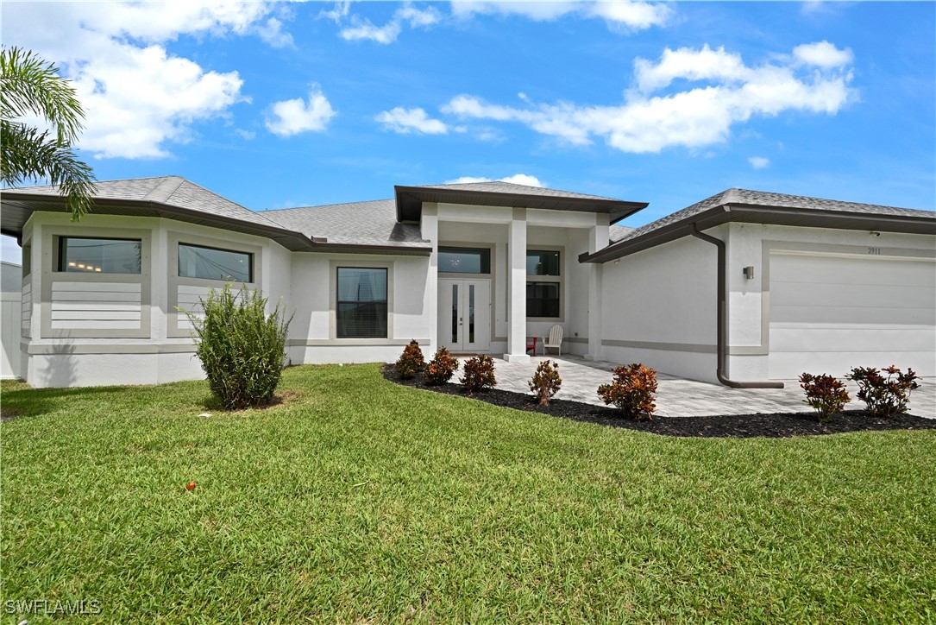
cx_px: 468
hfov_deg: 104.2
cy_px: 312
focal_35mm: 14
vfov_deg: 81.2
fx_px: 364
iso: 200
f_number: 11
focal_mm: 14
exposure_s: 1/30
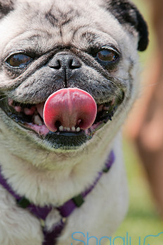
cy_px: 117
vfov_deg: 5.7
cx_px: 77
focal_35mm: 361
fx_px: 2454
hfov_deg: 3.8
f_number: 5.6
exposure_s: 1/400
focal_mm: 185
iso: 200
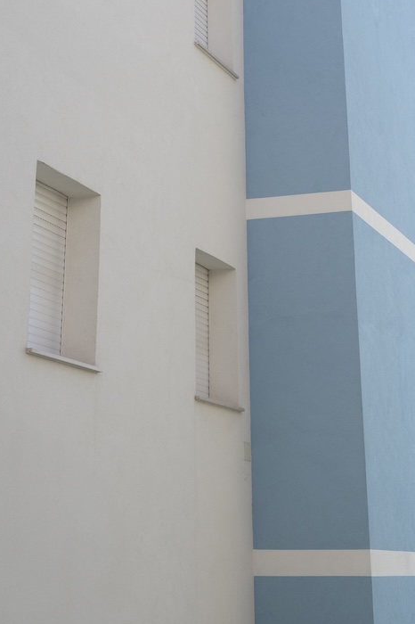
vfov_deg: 23.6
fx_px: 1385
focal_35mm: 80
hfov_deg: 17.0
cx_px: 184
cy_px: -79
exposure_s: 1/1250
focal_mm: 35
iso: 400
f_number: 4.5
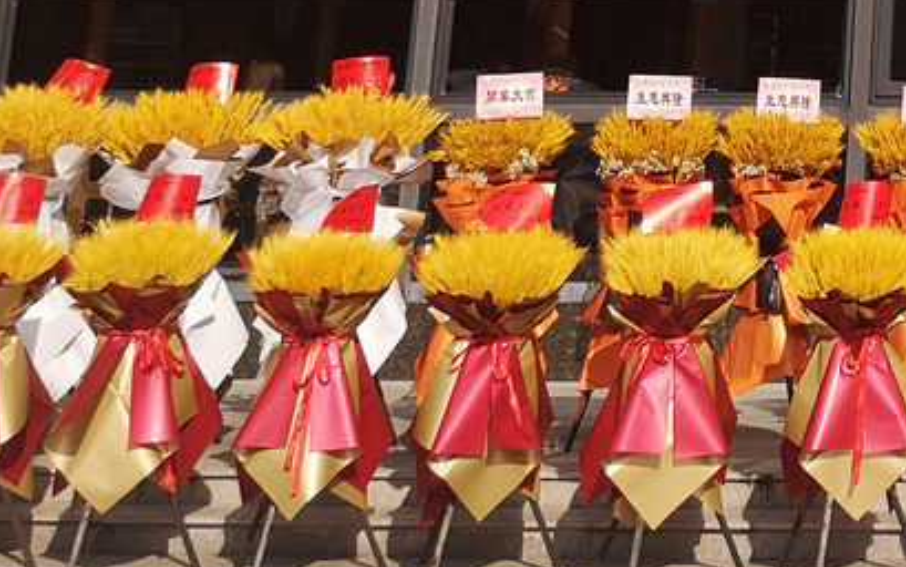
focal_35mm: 84
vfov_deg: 14.4
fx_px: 2075
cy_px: -326
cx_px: 1214
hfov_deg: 21.9
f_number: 1.8
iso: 50
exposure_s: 1/2967
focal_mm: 3.95
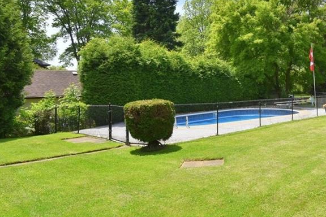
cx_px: 249
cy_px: 73
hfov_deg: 55.6
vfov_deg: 40.6
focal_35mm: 32
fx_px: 290
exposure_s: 1/640
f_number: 13
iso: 500
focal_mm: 18
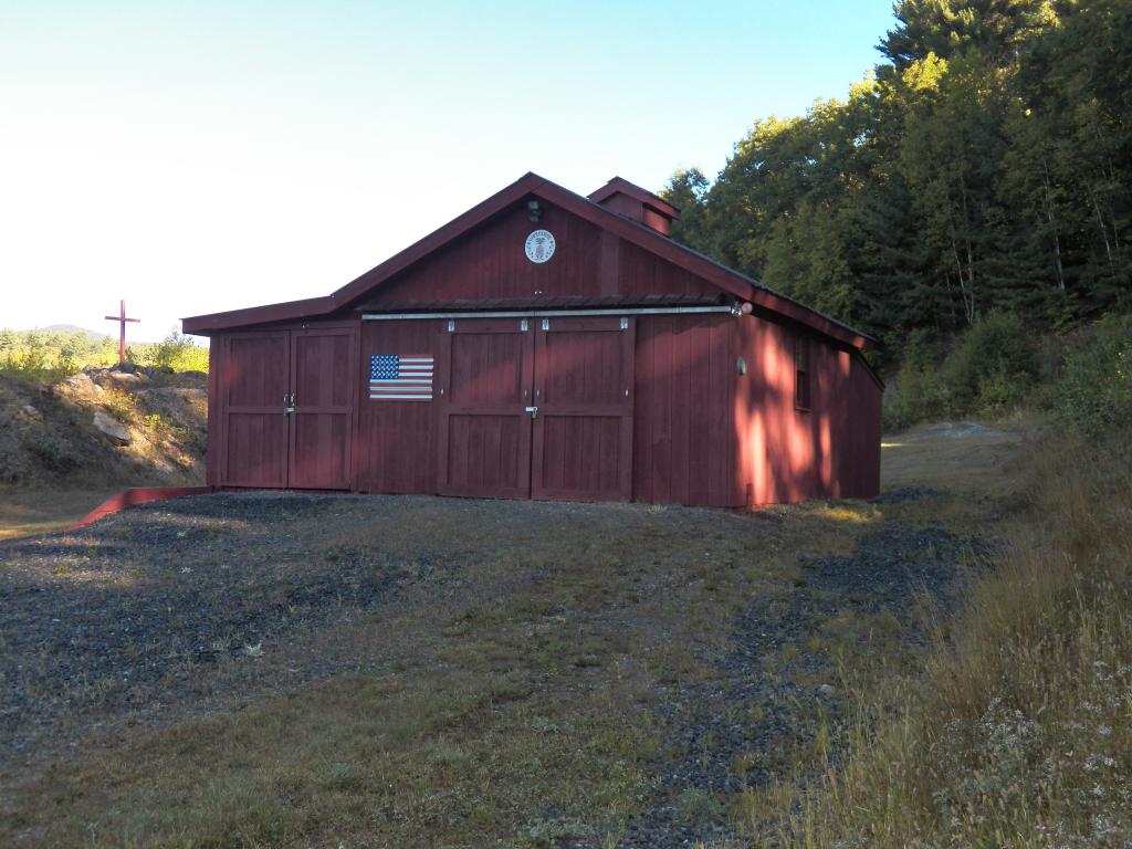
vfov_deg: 36.0
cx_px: 566
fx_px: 1308
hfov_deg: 46.8
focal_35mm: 40
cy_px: 424
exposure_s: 1/320
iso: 125
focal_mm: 7.1
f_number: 4
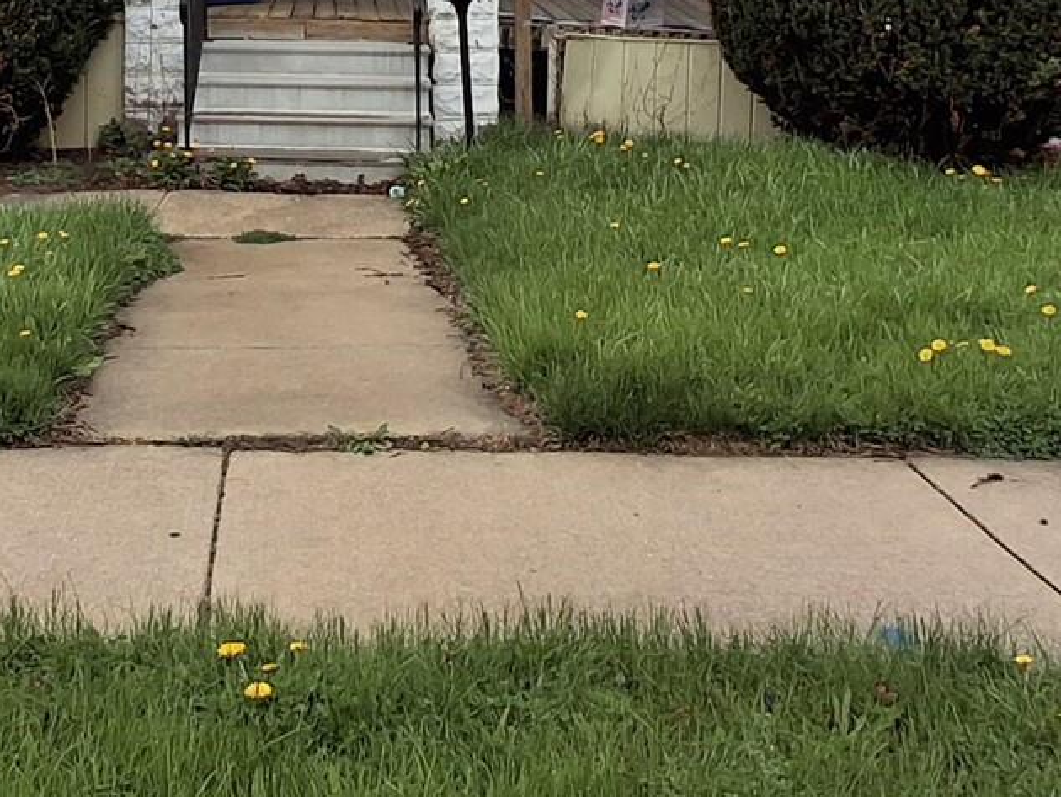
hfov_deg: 35.9
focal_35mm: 52
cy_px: -39
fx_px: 1594
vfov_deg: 26.3
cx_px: 254
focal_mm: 1.64
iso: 40
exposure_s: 1/749
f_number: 2.2
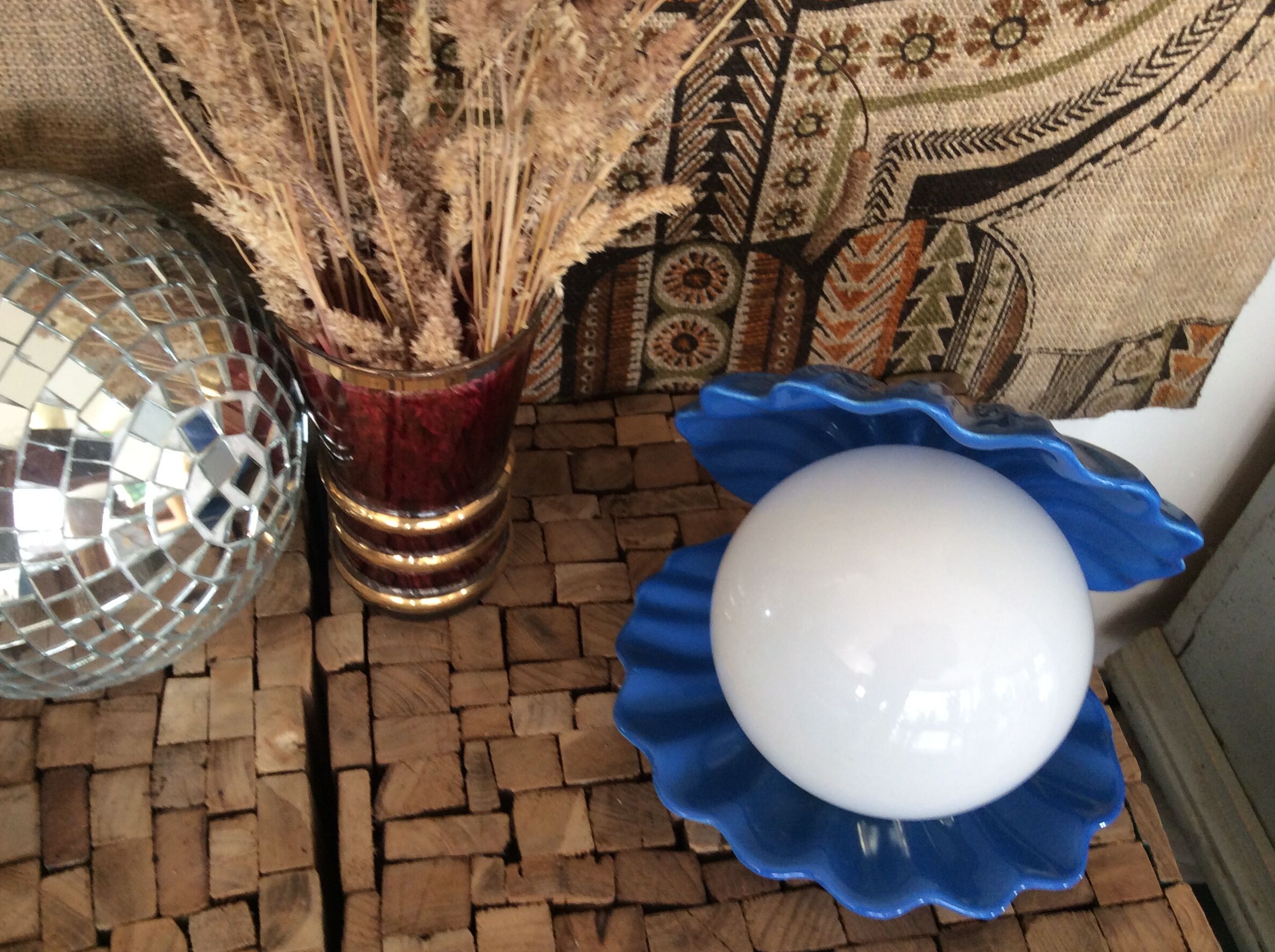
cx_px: 589
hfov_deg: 52.6
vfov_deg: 40.6
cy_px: 505
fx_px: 1287
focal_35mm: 35
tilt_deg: -50.0
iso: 64
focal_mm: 3.3
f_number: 2.4
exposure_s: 1/25
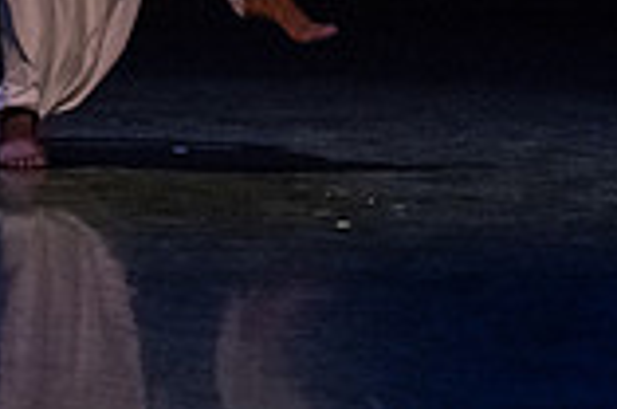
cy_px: -244
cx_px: 213
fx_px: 5884
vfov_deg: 4.0
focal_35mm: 344
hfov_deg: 6.0
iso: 6400
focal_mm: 75
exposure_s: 1/400
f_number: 4
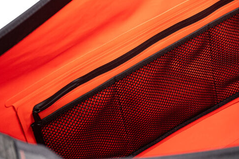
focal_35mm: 109
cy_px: 47
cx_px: 153
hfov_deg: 18.7
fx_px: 723
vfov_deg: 12.5
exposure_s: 1/30
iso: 400
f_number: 5.6
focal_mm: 50
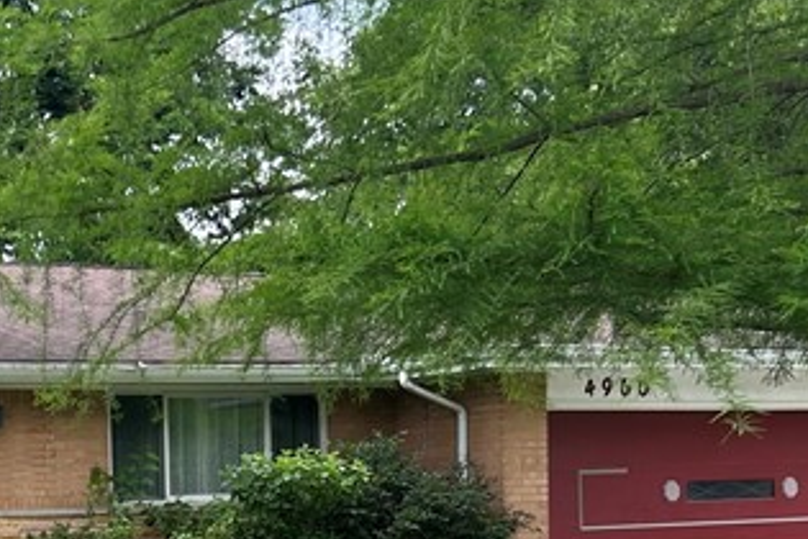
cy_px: 603
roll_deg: +2.1
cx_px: -5
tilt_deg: -2.6
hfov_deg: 22.2
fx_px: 1975
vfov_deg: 15.1
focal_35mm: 88
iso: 50
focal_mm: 5.7
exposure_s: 1/632
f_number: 1.5
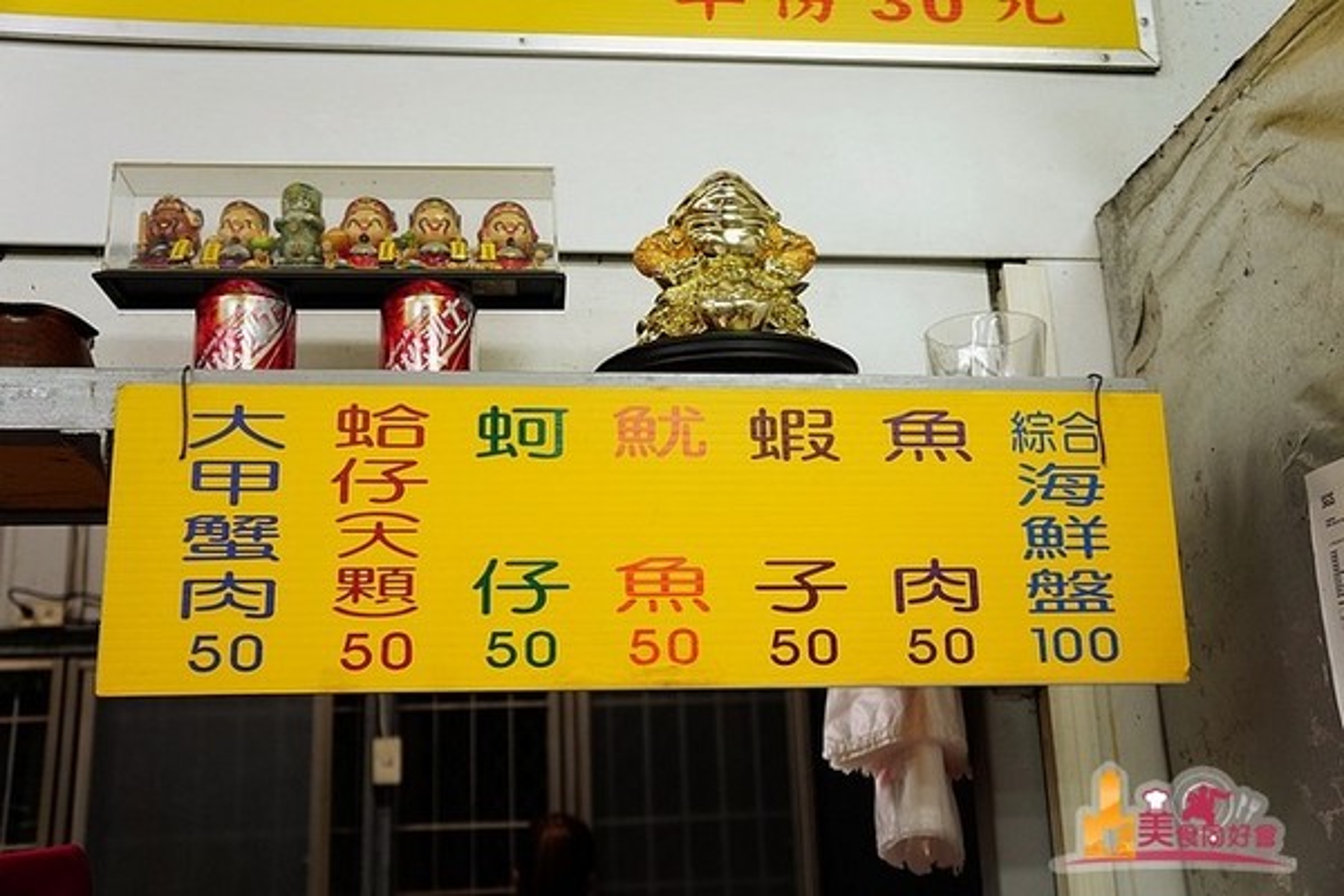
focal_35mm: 39
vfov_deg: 34.2
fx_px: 1456
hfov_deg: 49.6
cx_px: 672
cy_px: 448
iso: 800
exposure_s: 1/60
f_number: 4
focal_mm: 26
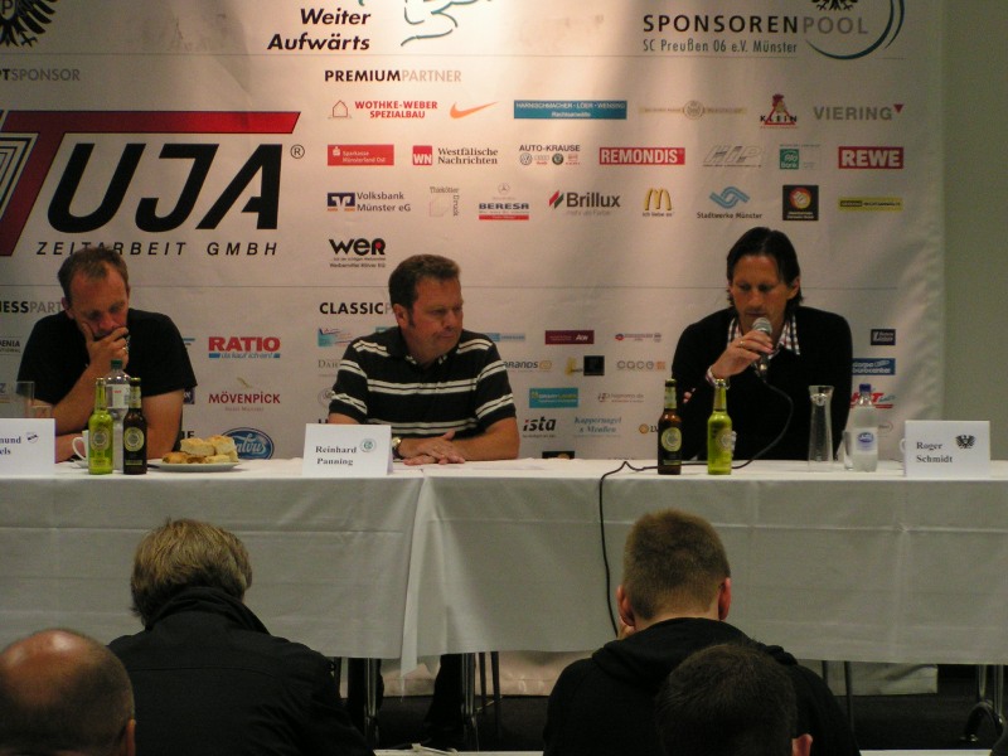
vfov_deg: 11.9
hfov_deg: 15.8
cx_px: 504
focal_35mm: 125
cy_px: 378
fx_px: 3640
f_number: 3.5
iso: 200
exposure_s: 1/100
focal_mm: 19.1
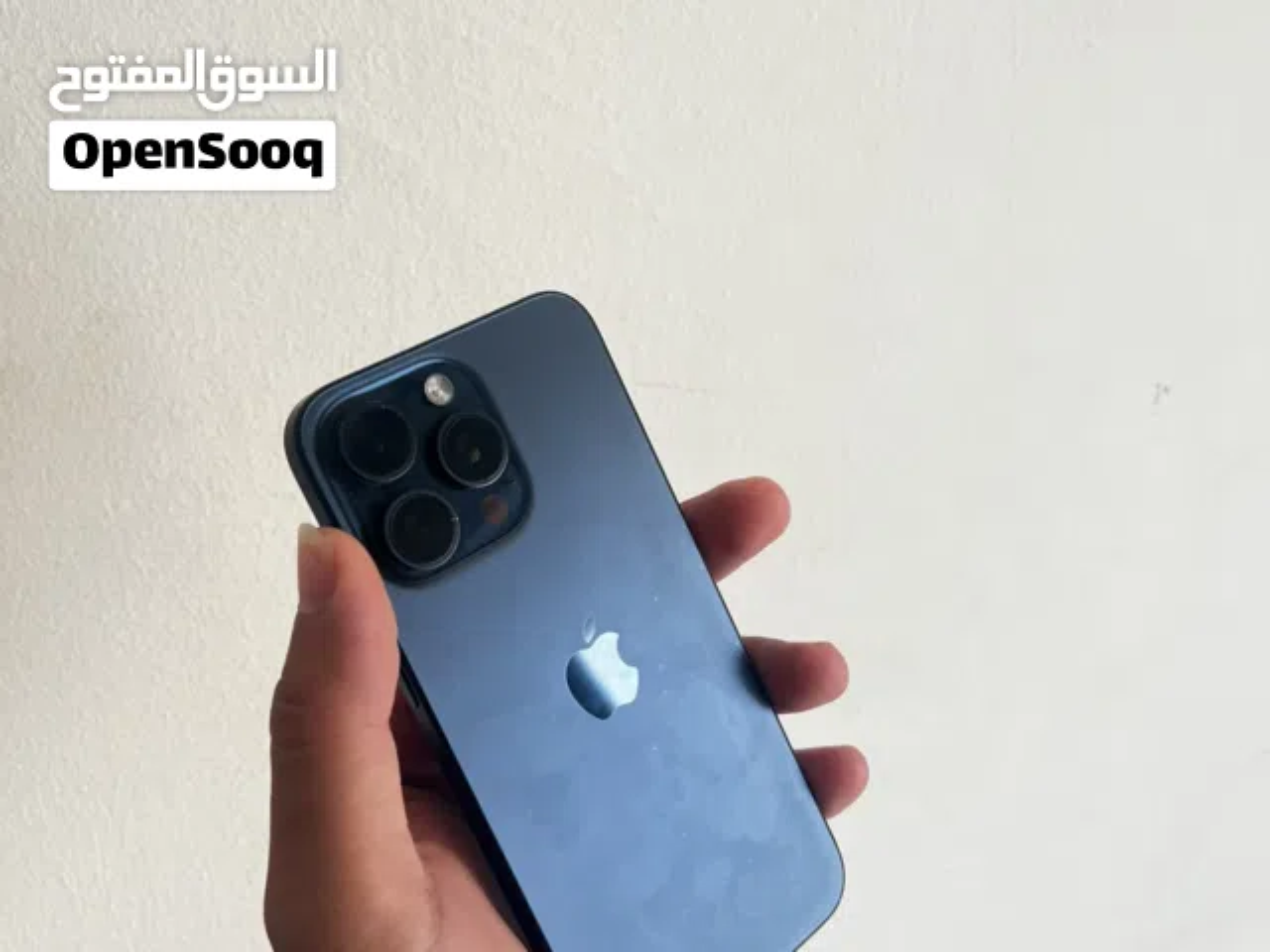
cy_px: 476
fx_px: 954
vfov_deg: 53.1
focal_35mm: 26
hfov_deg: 67.3
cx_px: 635
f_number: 1.5
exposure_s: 1/121
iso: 100
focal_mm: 5.7
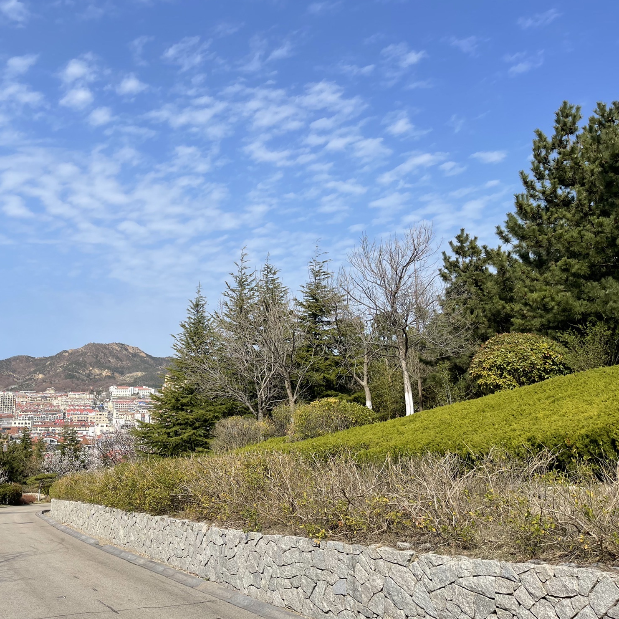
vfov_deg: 52.5
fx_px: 627
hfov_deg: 51.8
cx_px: 219
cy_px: 309
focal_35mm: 31
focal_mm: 5.1
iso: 32
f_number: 1.6
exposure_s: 1/4717
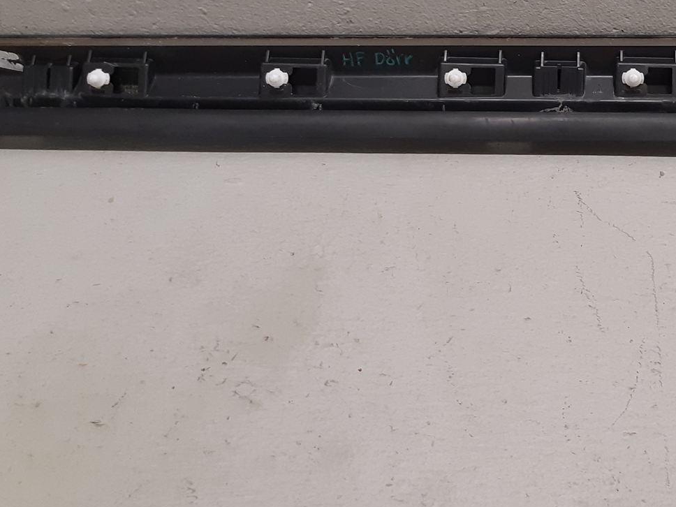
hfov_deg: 33.6
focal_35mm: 55
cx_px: 569
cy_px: 30
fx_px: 1074
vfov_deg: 25.5
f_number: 1.7
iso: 125
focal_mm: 3.93
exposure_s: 1/50
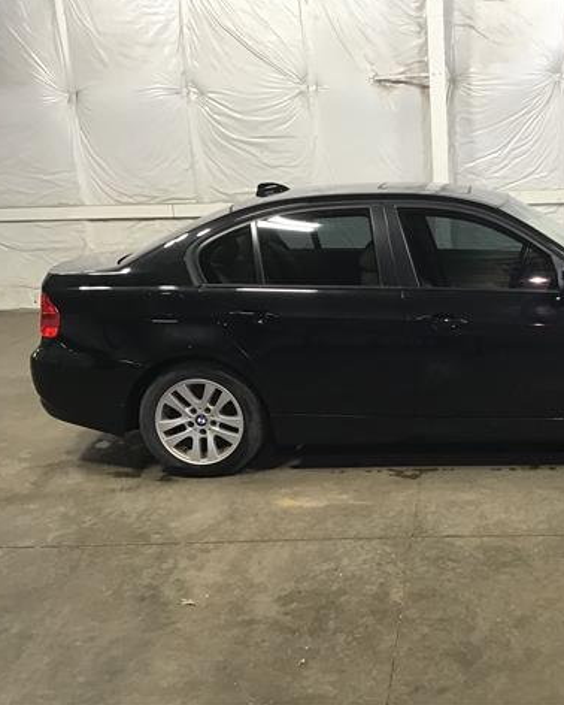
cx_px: 437
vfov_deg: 44.8
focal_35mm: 41
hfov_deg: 35.5
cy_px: 348
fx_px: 855
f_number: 2.4
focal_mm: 3.3
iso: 80
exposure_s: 1/30
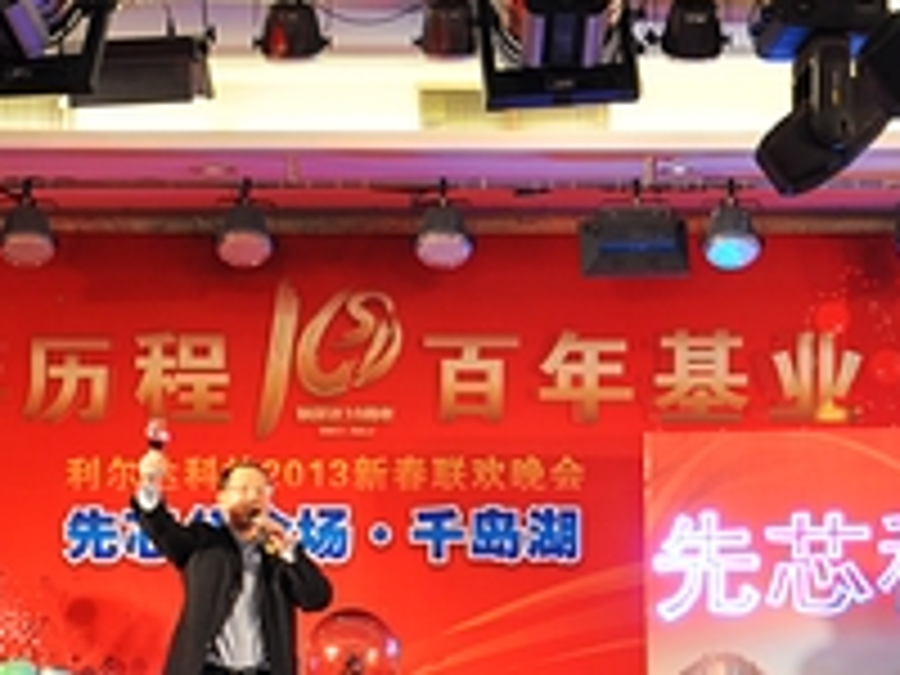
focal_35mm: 130
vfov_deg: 11.3
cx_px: 418
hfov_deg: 15.2
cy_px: 619
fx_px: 3380
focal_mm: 30
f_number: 5.6
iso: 320
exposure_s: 1/25
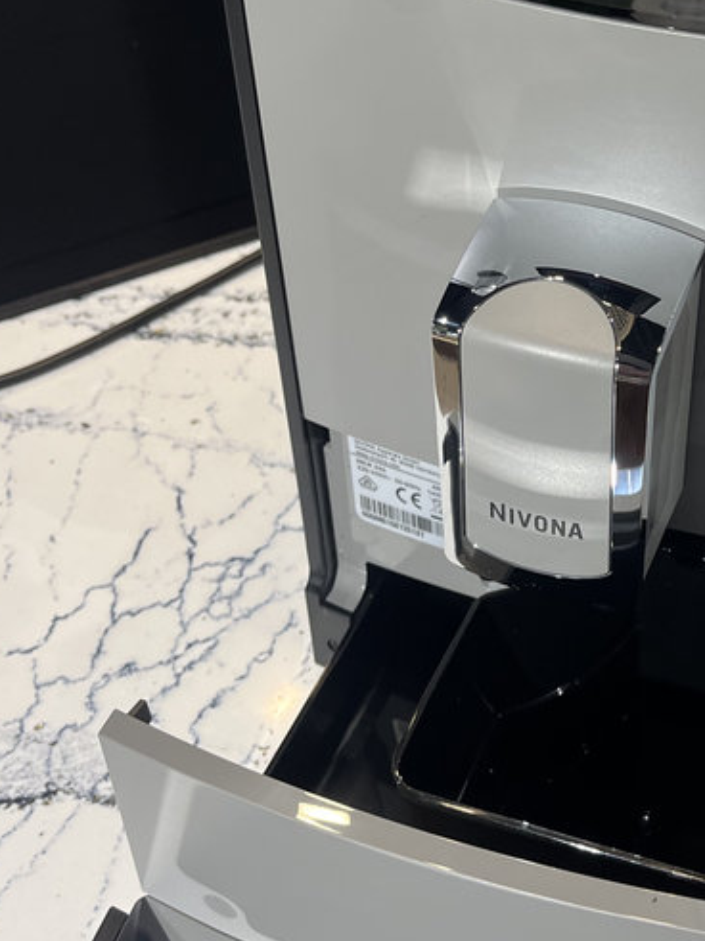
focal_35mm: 53
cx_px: 659
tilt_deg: -42.3
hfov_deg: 26.4
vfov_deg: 36.0
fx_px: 1440
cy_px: 368
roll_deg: -1.1
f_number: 1.6
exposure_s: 1/100
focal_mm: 5.1
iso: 100
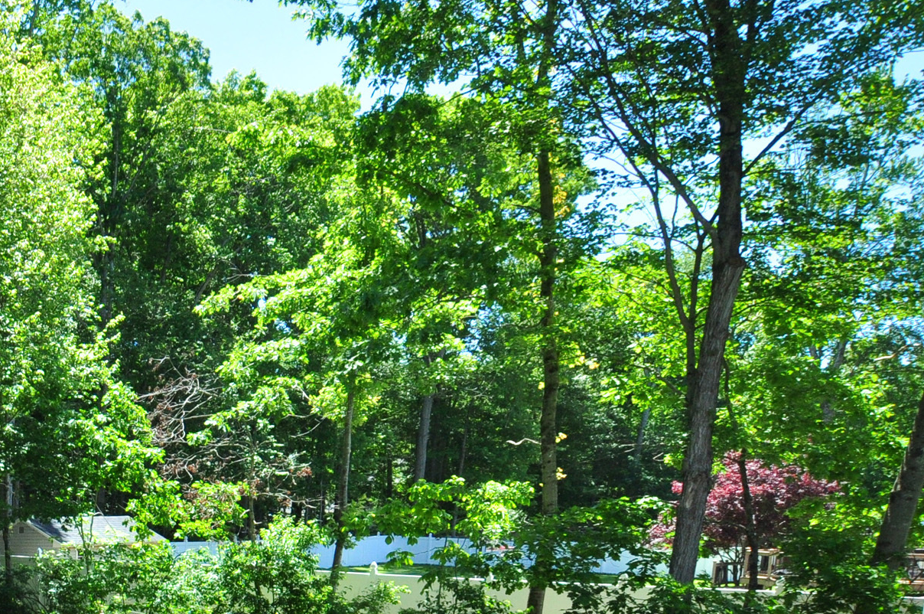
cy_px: 689
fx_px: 923
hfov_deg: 43.0
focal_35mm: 36
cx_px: -63
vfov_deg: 32.1
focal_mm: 10
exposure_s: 1/320
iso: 640
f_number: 8
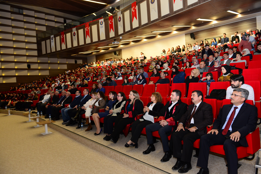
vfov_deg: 53.1
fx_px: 174
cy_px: 87
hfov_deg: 73.7
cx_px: 130
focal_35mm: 24
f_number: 4
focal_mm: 24
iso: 1600
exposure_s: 1/50
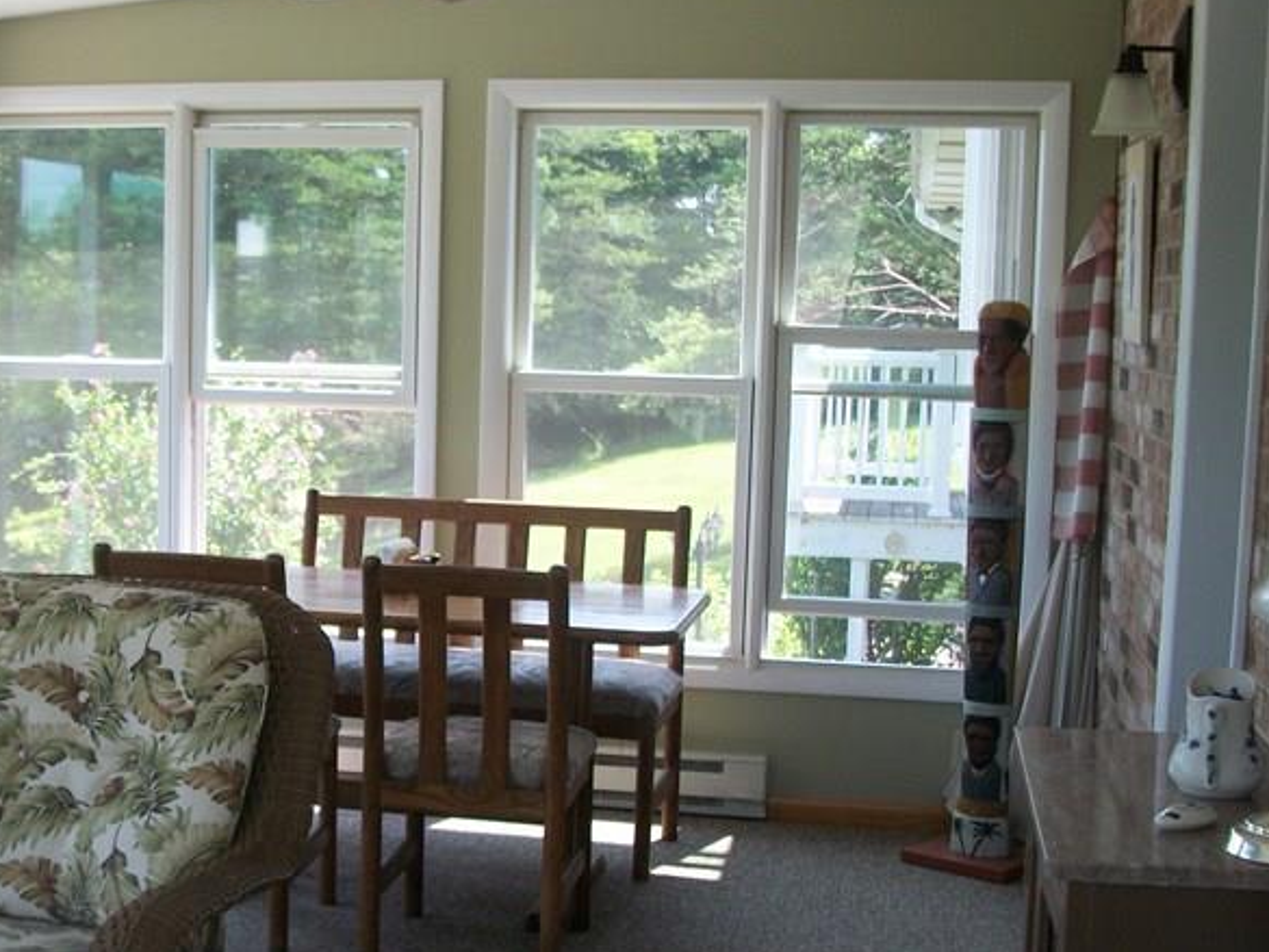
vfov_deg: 26.0
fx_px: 2053
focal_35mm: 56
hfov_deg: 33.7
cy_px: 599
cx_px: 332
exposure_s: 1/100
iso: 80
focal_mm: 5.7
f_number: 2.9
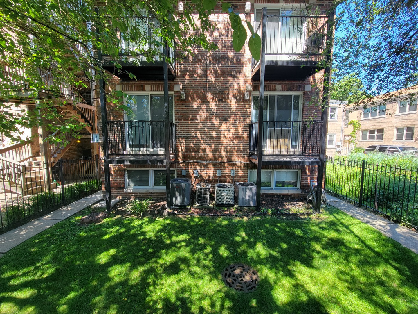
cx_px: 209
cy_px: 157
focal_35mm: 13
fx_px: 157
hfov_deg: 106.2
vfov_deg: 89.9
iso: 50
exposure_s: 1/194
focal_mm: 2.2
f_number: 2.2
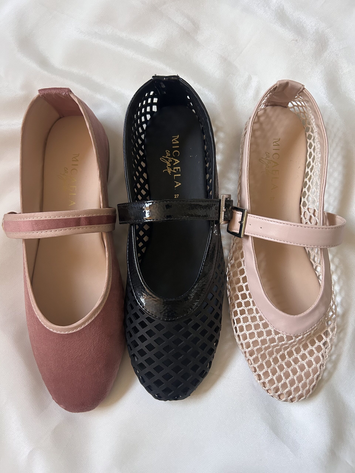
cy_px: 236
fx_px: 356
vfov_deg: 67.3
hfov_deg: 53.1
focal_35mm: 26
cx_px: 178
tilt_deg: -79.3
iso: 320
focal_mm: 5.7
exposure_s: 1/60
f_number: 1.5
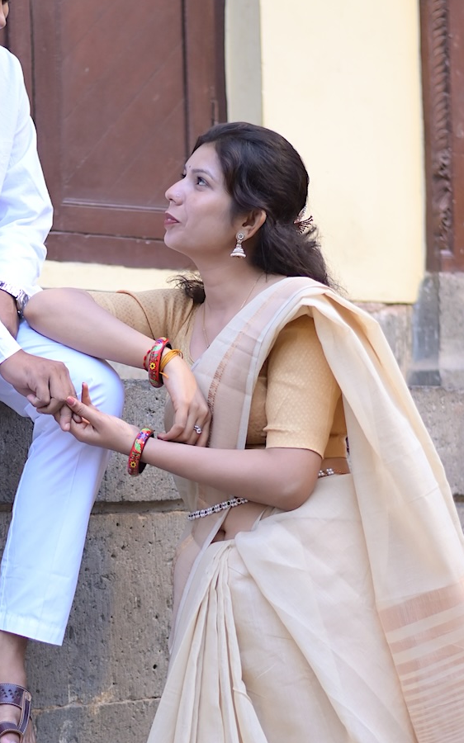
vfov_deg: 20.3
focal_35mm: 102
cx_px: 123
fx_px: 2065
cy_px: 511
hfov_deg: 12.8
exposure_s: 1/125
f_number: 1.8
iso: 800
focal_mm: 50
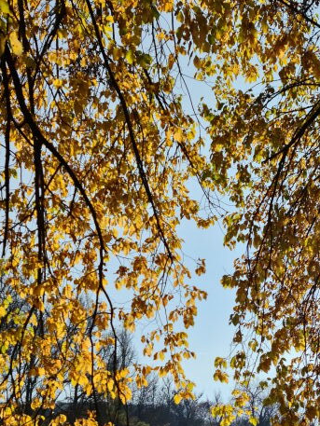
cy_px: 370
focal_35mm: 56
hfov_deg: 25.2
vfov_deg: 32.9
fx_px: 690
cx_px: 298
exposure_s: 1/1948
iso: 50
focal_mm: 7
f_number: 1.8
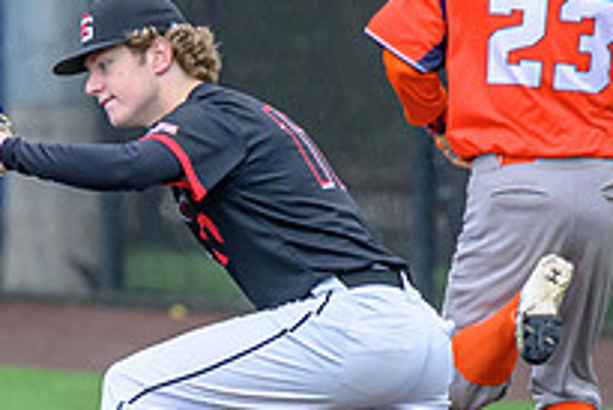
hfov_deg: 1.8
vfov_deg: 1.2
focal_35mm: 1142
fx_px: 19459
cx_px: 146
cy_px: 437
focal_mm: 200
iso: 900
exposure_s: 1/2000
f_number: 2.8
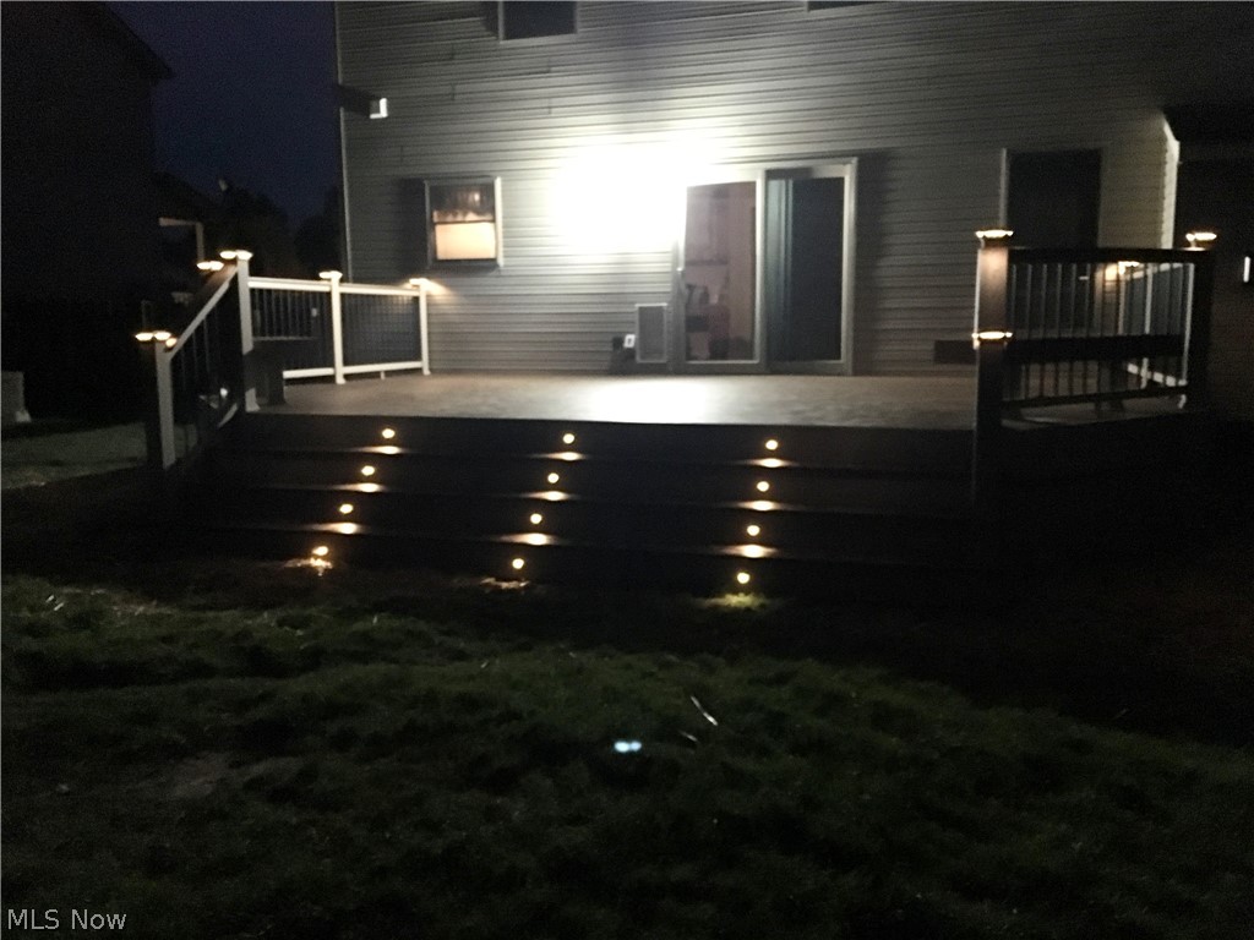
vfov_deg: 48.2
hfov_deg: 61.7
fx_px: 1051
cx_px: 627
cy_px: 470
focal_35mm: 29
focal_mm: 4.15
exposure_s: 1/15
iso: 1250
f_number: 2.2
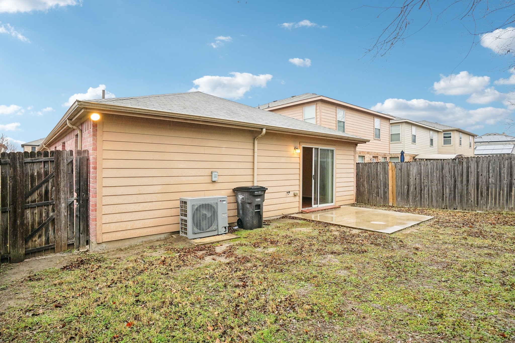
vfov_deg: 67.4
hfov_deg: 90.0
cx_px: 258
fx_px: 257
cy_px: 172
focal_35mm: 18
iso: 320
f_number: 7.1
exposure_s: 1/60
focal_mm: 18
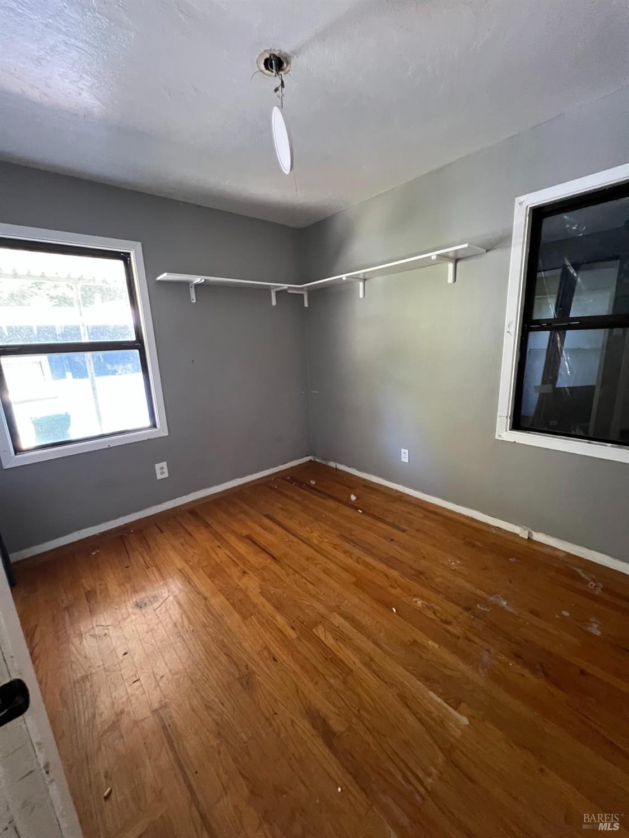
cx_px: 314
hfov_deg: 89.9
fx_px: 315
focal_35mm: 13
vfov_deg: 106.2
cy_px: 419
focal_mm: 1.57
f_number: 1.8
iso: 800
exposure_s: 1/40
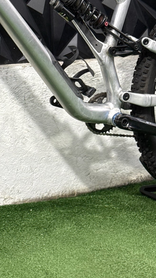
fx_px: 669
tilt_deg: -7.3
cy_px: 81
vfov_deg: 23.3
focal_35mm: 91
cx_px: 35
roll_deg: +0.5
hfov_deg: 13.2
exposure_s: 1/60
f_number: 1.78
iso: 200
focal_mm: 6.76
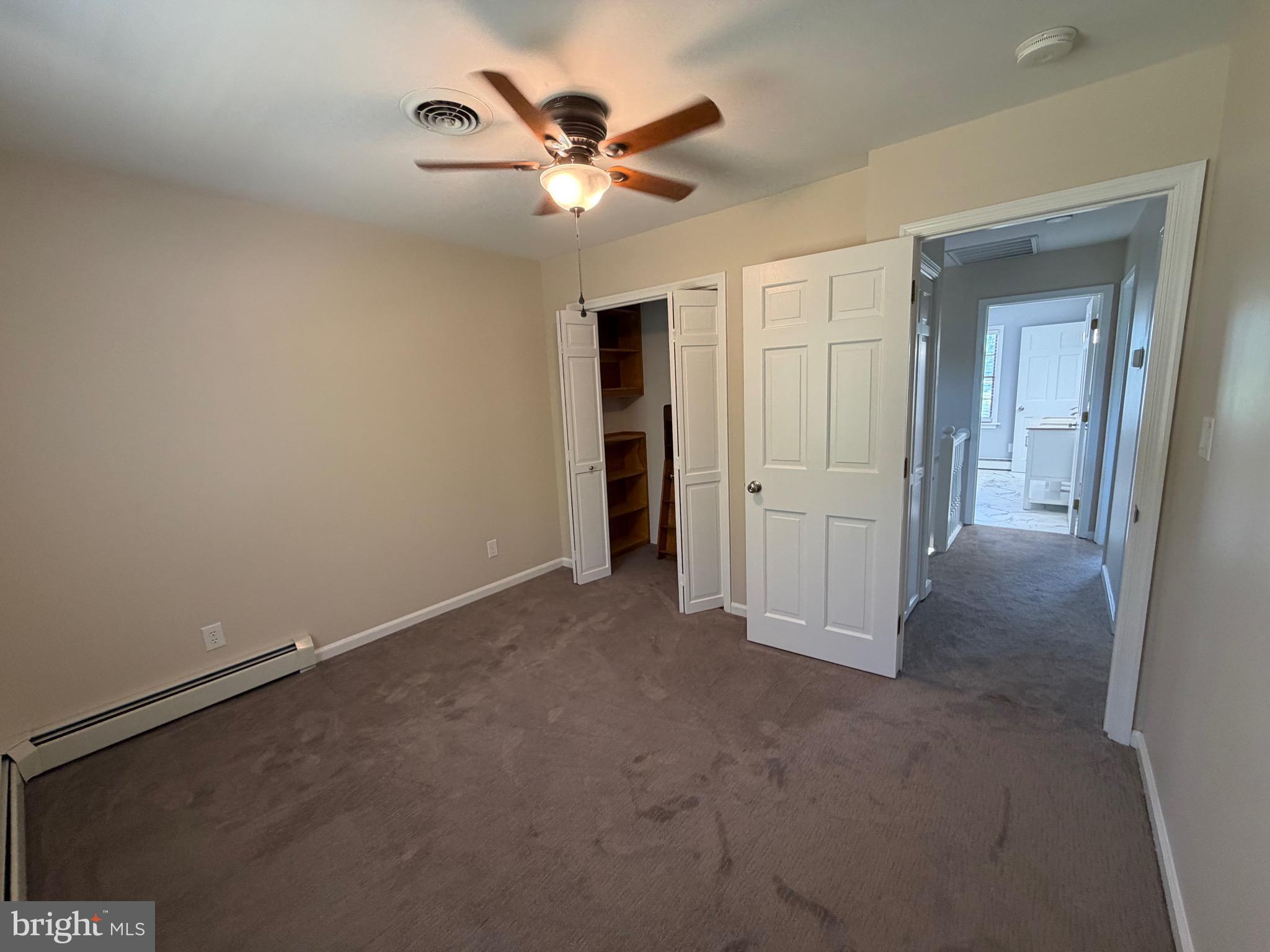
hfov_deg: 102.1
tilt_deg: -9.1
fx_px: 514
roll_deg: +2.9
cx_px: 635
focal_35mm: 14
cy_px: 476
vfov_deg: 85.7
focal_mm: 2.22
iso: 250
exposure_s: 1/60
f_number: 2.2
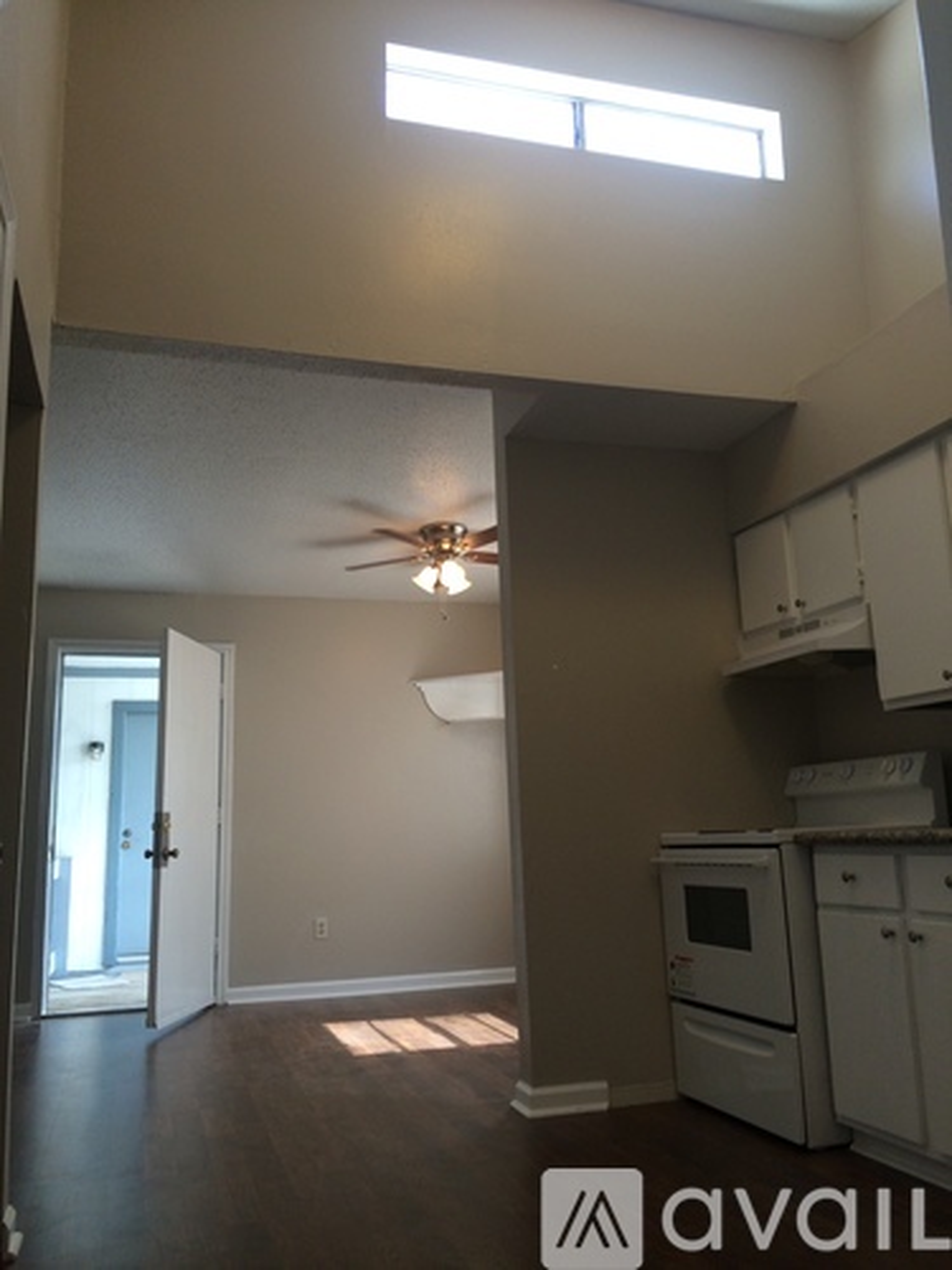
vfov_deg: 61.7
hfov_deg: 48.2
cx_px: 476
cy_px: 635
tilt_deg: +9.1
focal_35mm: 29
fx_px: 1063
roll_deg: +2.5
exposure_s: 1/120
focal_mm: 4.15
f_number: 2.2
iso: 64
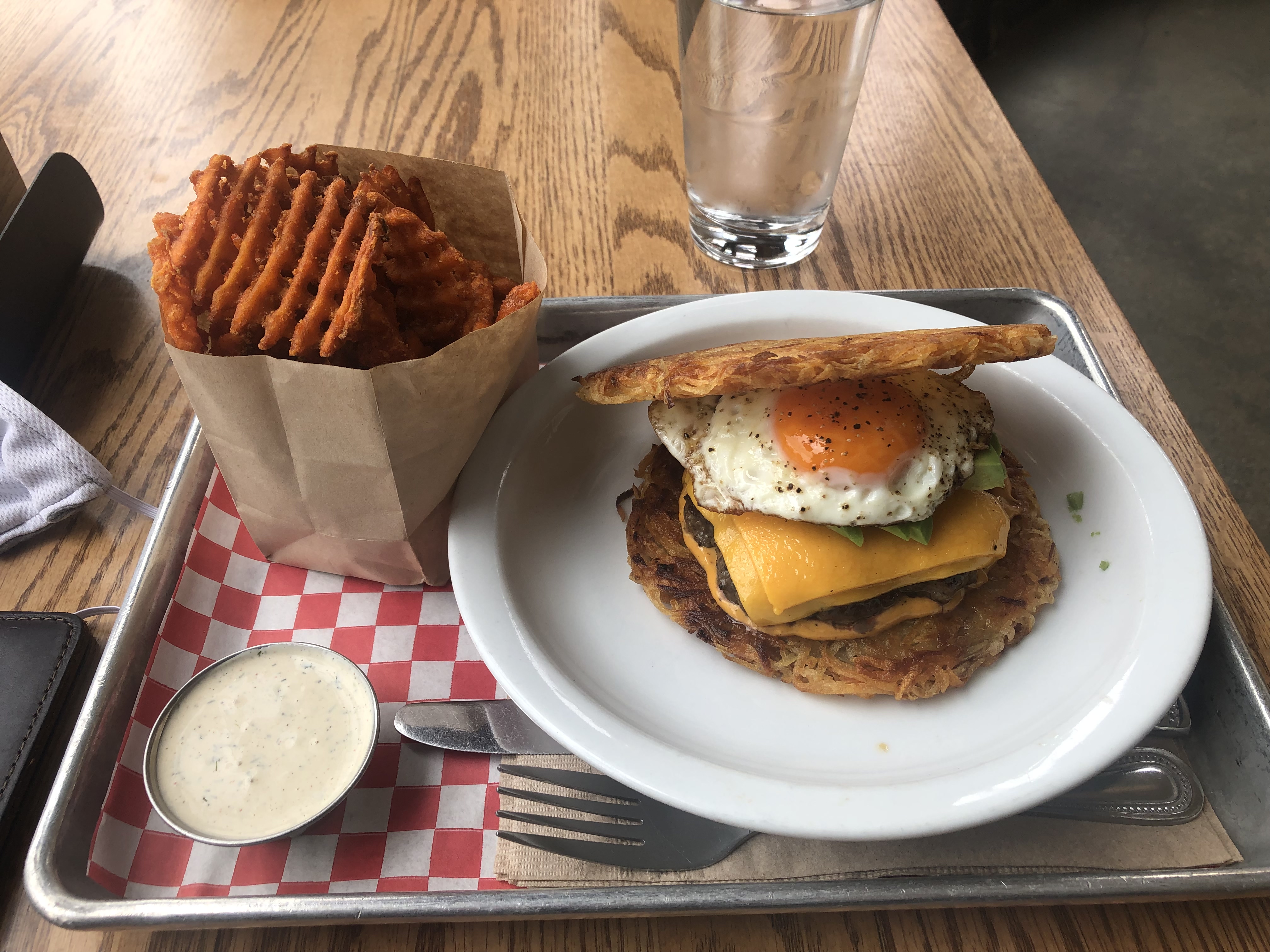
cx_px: 635
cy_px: 476
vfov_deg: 49.7
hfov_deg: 63.4
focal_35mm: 28
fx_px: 1027
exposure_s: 1/158
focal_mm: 3.99
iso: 20
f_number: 1.8
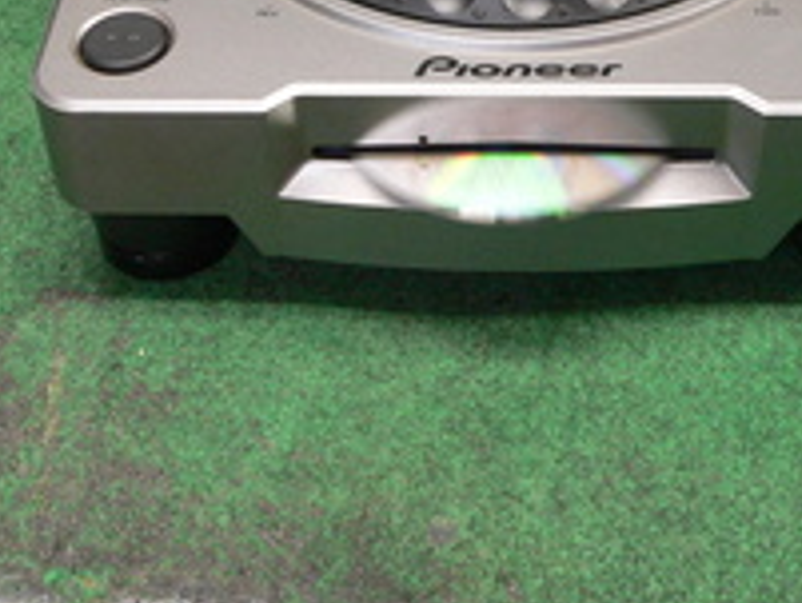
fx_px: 1576
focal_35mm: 68
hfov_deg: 28.5
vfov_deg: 21.4
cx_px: 467
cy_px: 122
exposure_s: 1/13
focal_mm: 6
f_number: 2.8
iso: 200
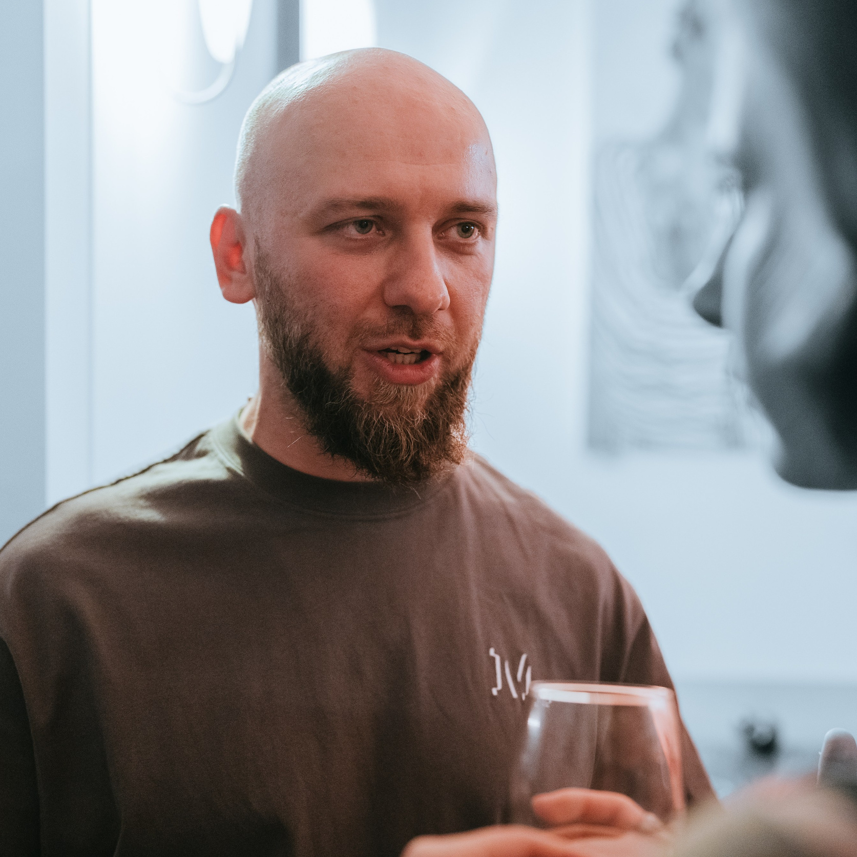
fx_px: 1288
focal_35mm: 46
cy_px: 420
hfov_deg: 36.8
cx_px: 441
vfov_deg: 36.8
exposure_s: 1/125
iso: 3200
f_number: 2
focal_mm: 35
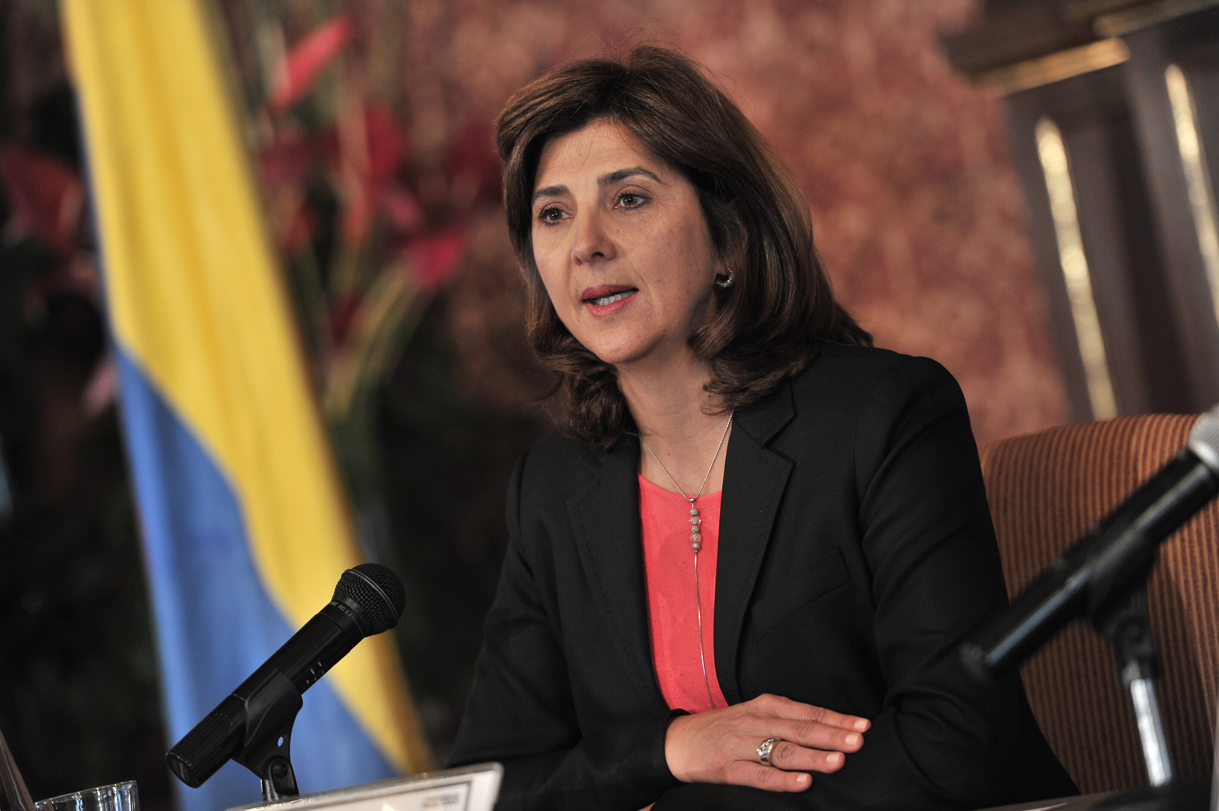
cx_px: 610
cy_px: 406
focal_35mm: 170
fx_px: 5753
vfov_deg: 8.1
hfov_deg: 12.1
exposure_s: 1/80
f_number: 2.8
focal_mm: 170
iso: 1250
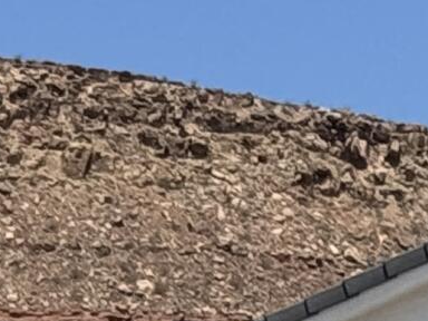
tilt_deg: +3.6
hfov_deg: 5.2
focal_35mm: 375
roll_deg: +0.0
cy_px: 736
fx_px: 4637
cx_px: -476
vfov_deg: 3.9
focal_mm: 6.76
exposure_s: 1/5376
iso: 64
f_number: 1.78
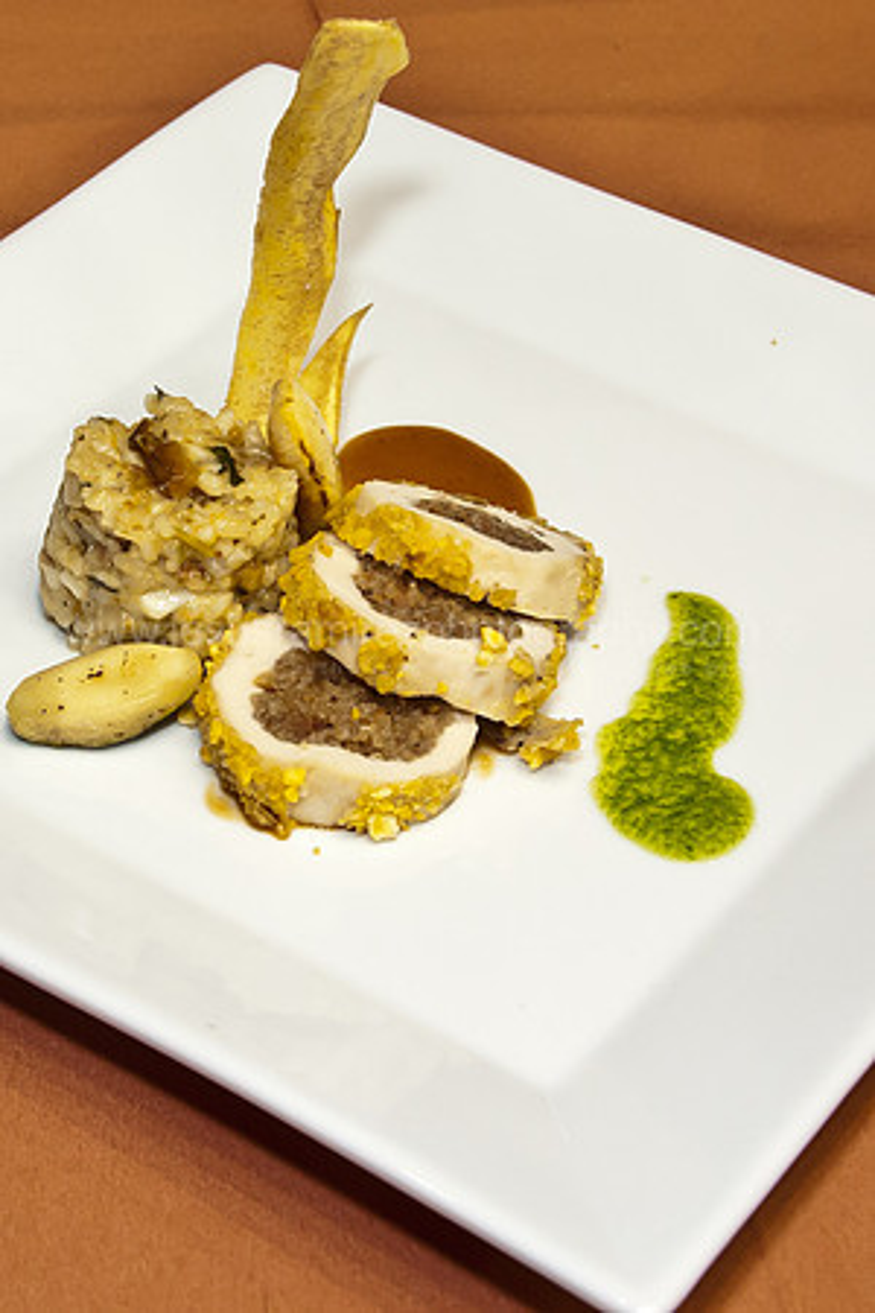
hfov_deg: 29.9
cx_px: 438
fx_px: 1640
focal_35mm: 45
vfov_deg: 43.6
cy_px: 656
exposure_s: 1/60
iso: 800
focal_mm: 30
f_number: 7.1
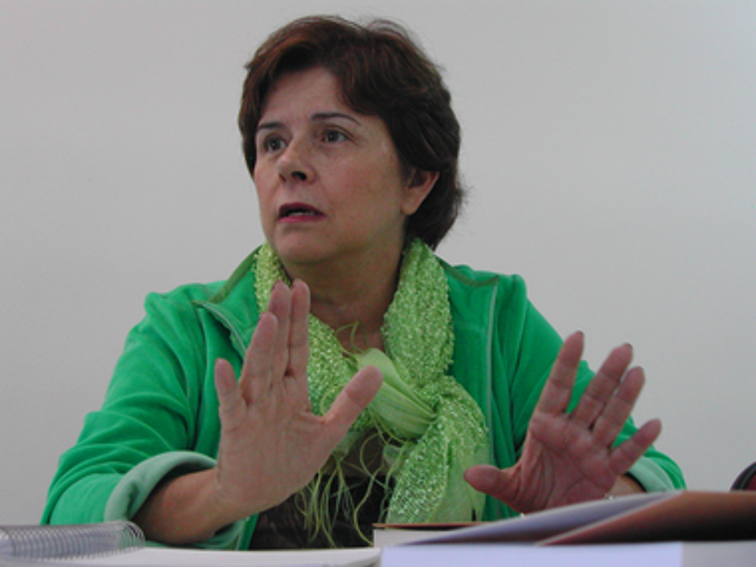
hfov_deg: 31.2
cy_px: 284
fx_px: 1354
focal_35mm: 62
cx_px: 378
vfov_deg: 23.7
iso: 200
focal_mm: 13.2
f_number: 3.5
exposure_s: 1/18.6
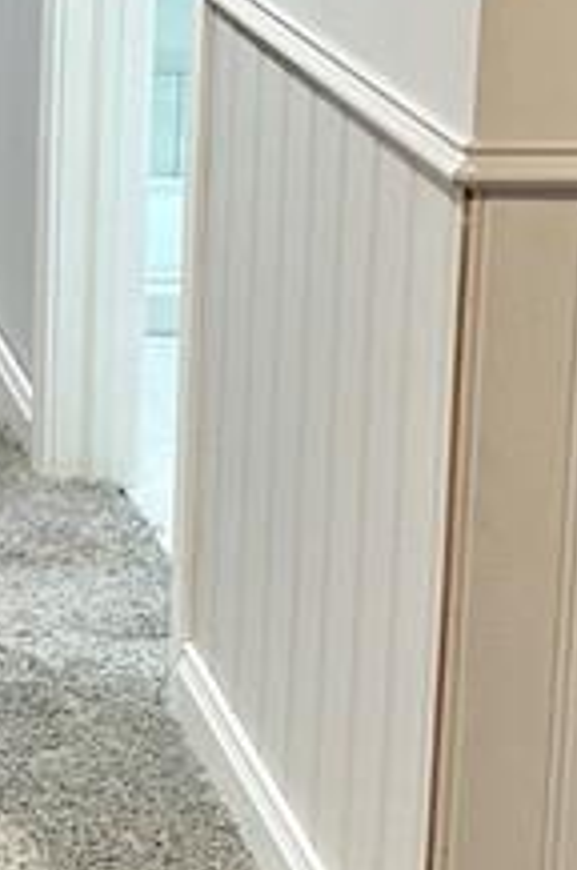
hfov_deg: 10.7
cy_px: -56
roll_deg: +0.8
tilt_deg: -8.1
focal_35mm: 118
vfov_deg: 16.9
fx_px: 2846
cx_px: -545
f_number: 1.78
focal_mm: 6.86
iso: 160
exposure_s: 1/60
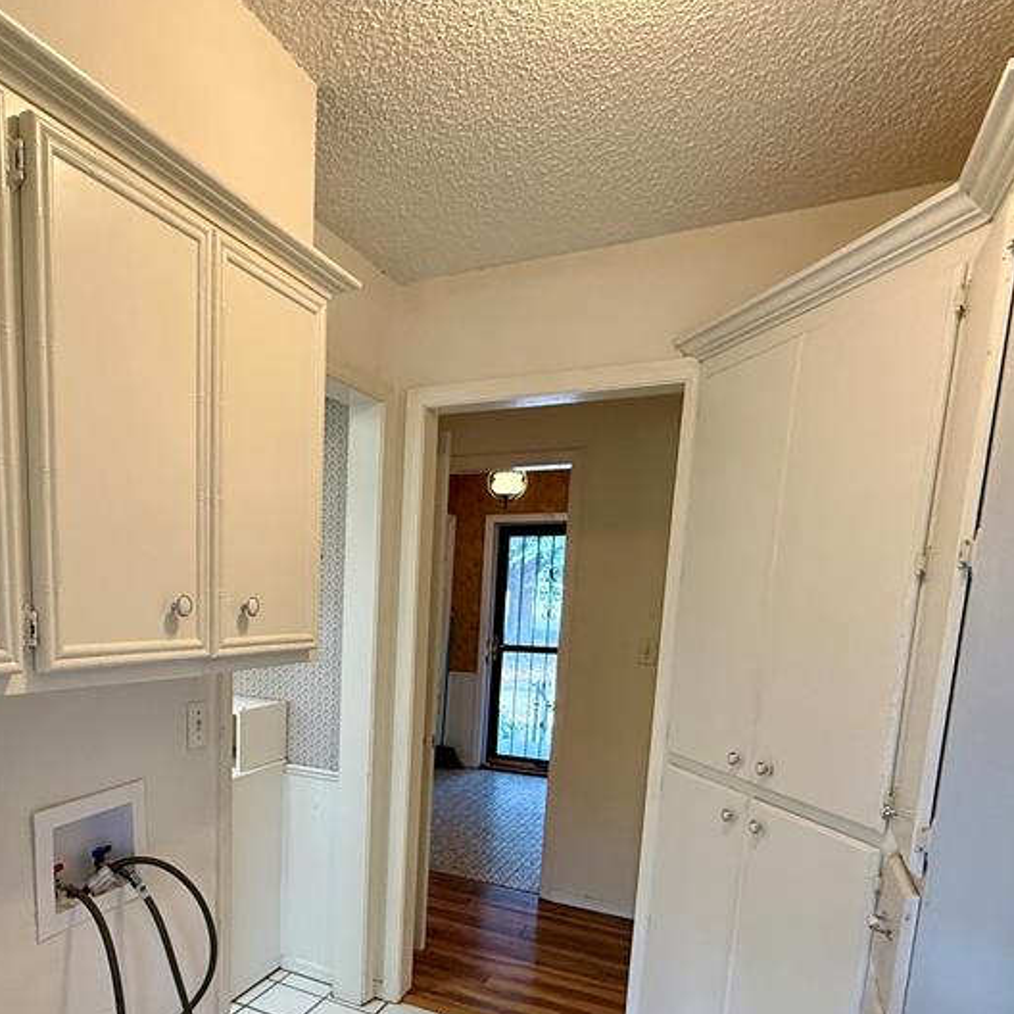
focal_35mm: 24
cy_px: 714
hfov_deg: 63.2
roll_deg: -1.5
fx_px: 795
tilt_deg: -7.8
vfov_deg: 62.6
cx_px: 326
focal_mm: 2.22
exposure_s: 1/120
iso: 250
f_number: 2.2
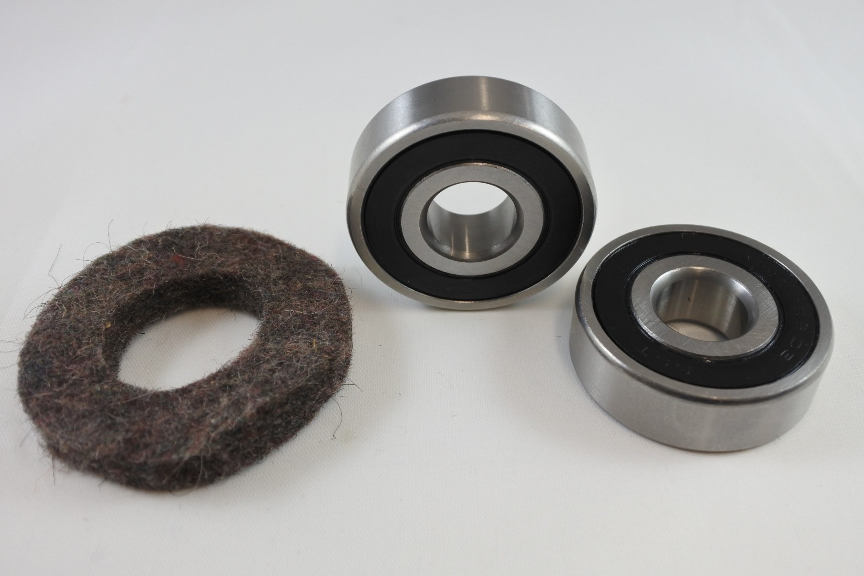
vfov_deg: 38.9
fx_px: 816
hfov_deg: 55.8
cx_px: 432
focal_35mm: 34
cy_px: 288
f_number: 3.8
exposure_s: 1/160
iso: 400
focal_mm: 12.6
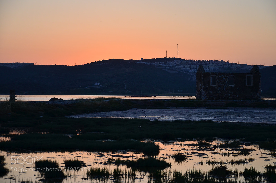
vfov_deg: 13.8
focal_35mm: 99
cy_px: 92
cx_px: 138
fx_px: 757
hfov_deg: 20.7
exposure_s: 1/320
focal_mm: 66
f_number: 5.3
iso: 200
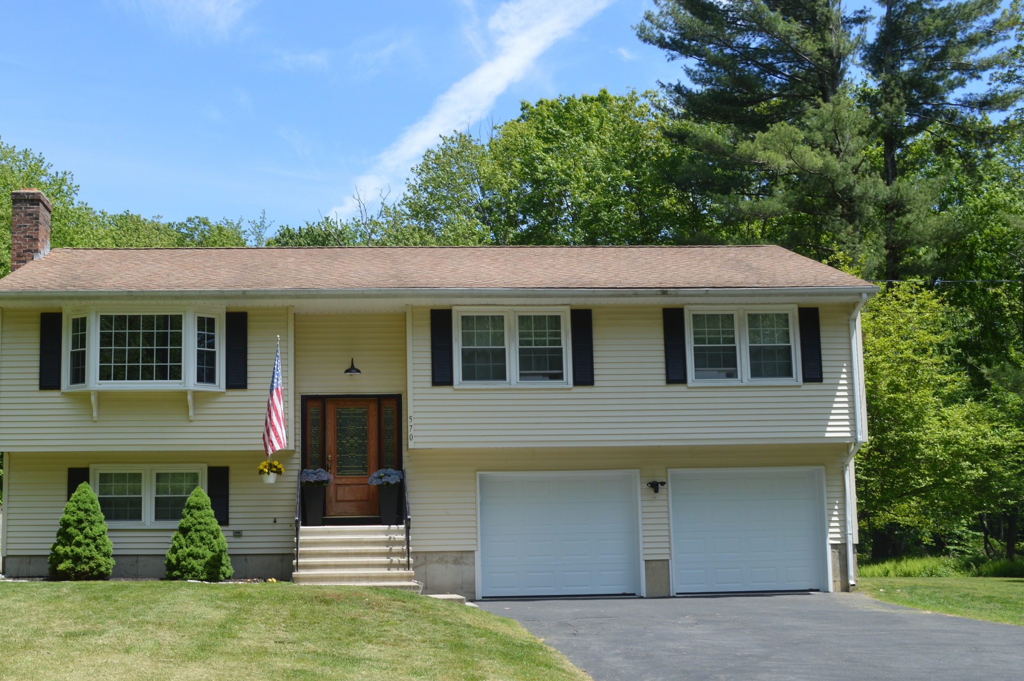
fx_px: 1194
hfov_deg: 46.1
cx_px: 389
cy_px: 419
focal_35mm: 42
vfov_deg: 31.7
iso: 100
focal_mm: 22
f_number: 7.1
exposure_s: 1/200
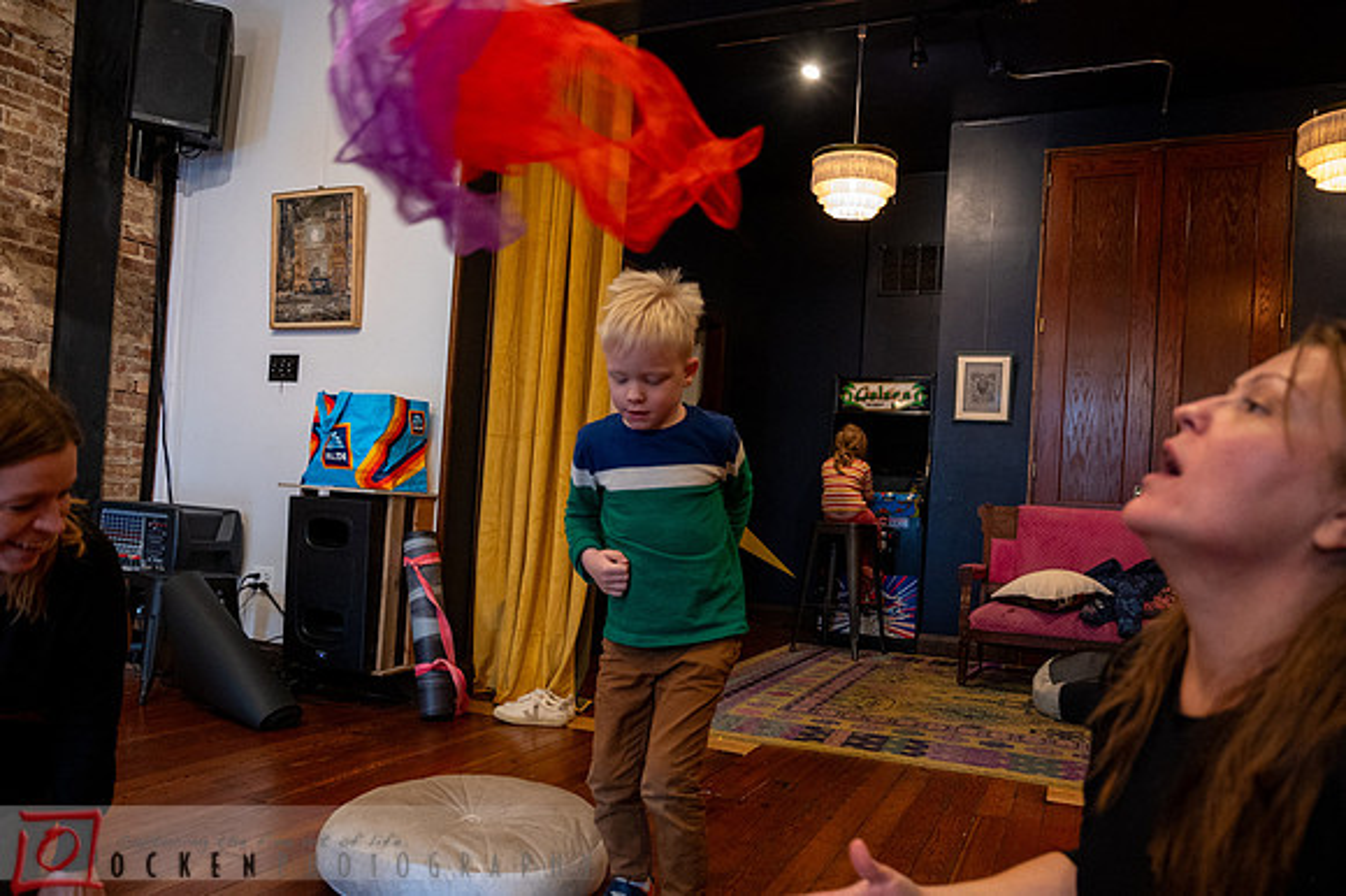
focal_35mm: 26
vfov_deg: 48.7
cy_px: 493
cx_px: 655
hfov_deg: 68.5
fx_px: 989
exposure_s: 1/125
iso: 3200
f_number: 4
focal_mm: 24
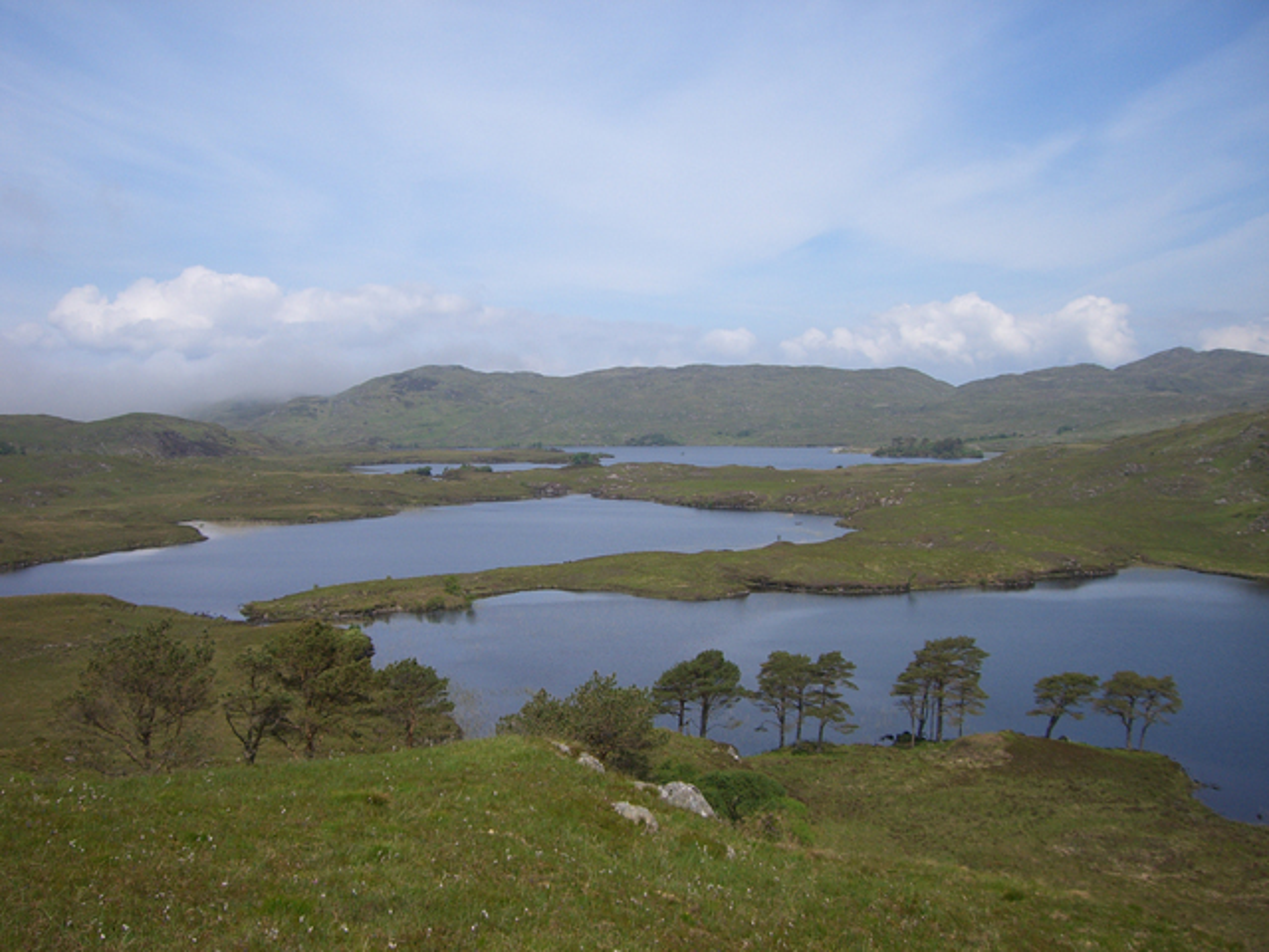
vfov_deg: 37.7
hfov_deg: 49.0
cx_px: 634
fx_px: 1393
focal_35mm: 38
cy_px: 476
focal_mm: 6.2
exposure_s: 1/1000
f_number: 4.3
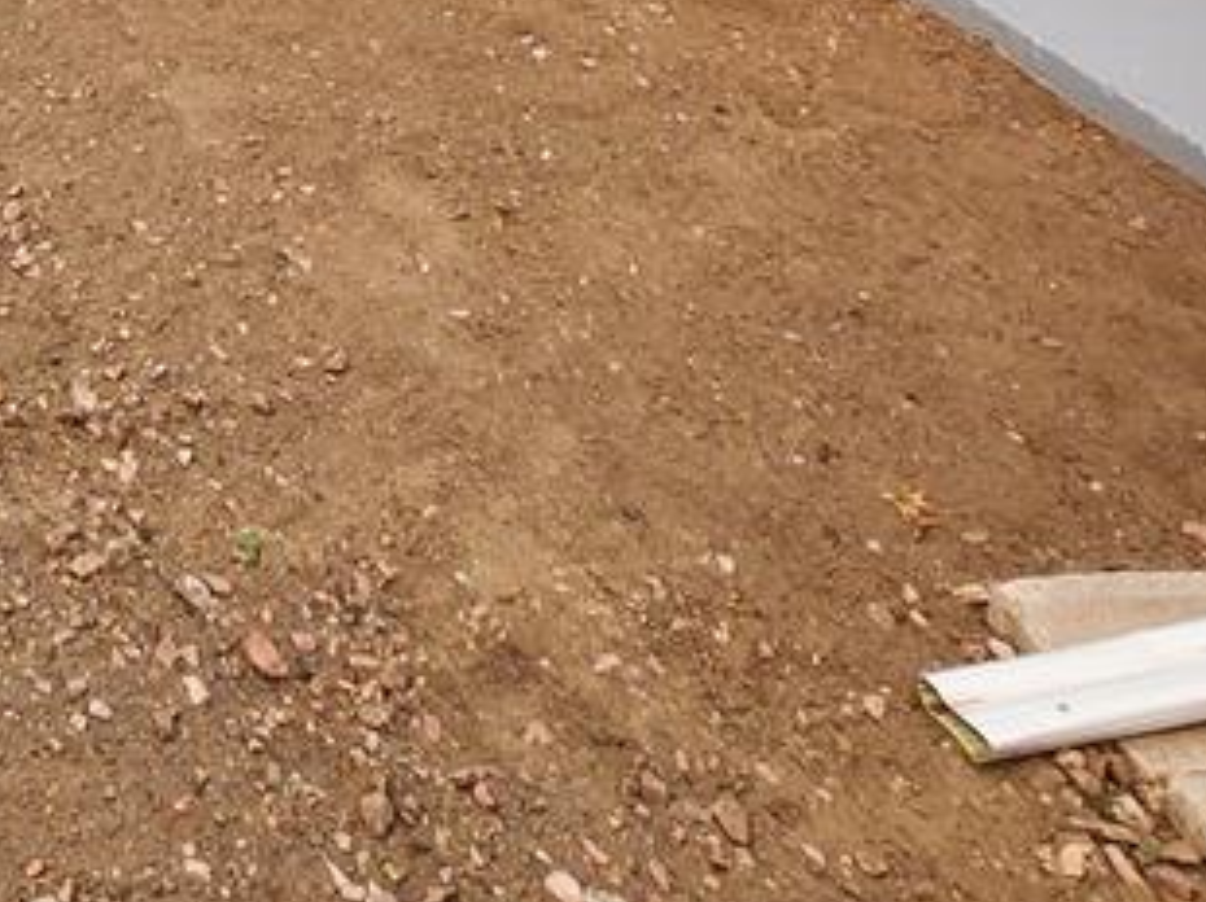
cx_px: -226
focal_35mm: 43
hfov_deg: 35.2
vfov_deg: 26.0
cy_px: -406
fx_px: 1497
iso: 32
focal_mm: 1.74
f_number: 2.2
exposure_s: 1/533
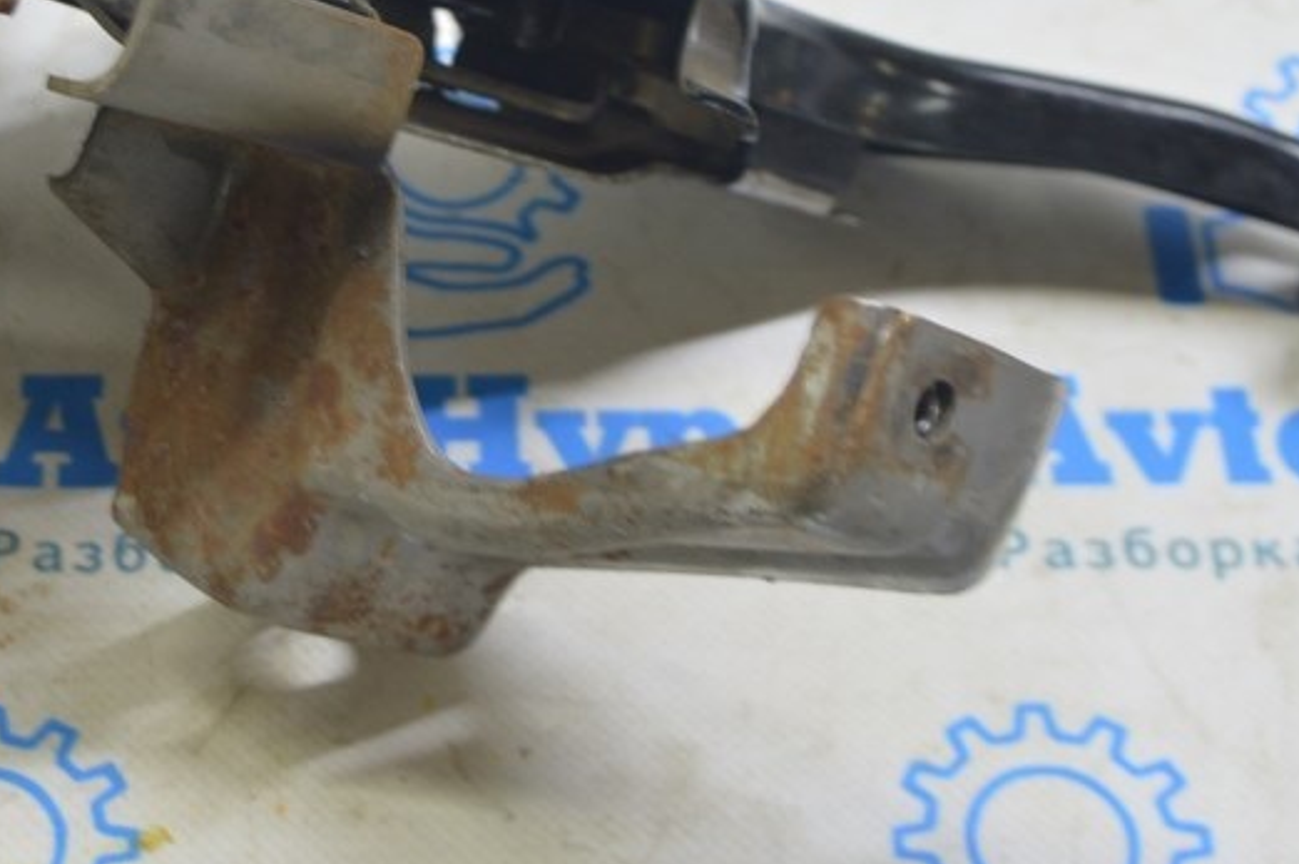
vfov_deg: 13.5
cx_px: 289
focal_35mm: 100
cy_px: 98
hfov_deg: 20.2
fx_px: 3605
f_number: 5.6
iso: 400
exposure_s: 1/20
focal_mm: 34
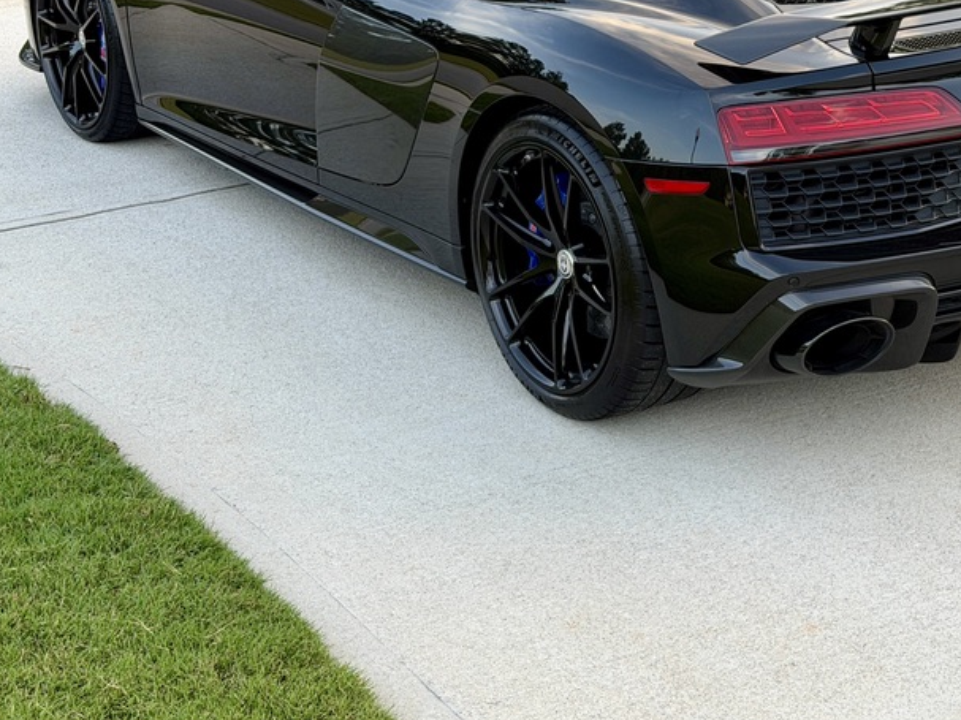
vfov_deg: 18.1
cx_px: 671
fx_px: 2248
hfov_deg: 24.0
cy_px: 184
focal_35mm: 81
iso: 50
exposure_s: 1/134
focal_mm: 6.76
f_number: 1.78
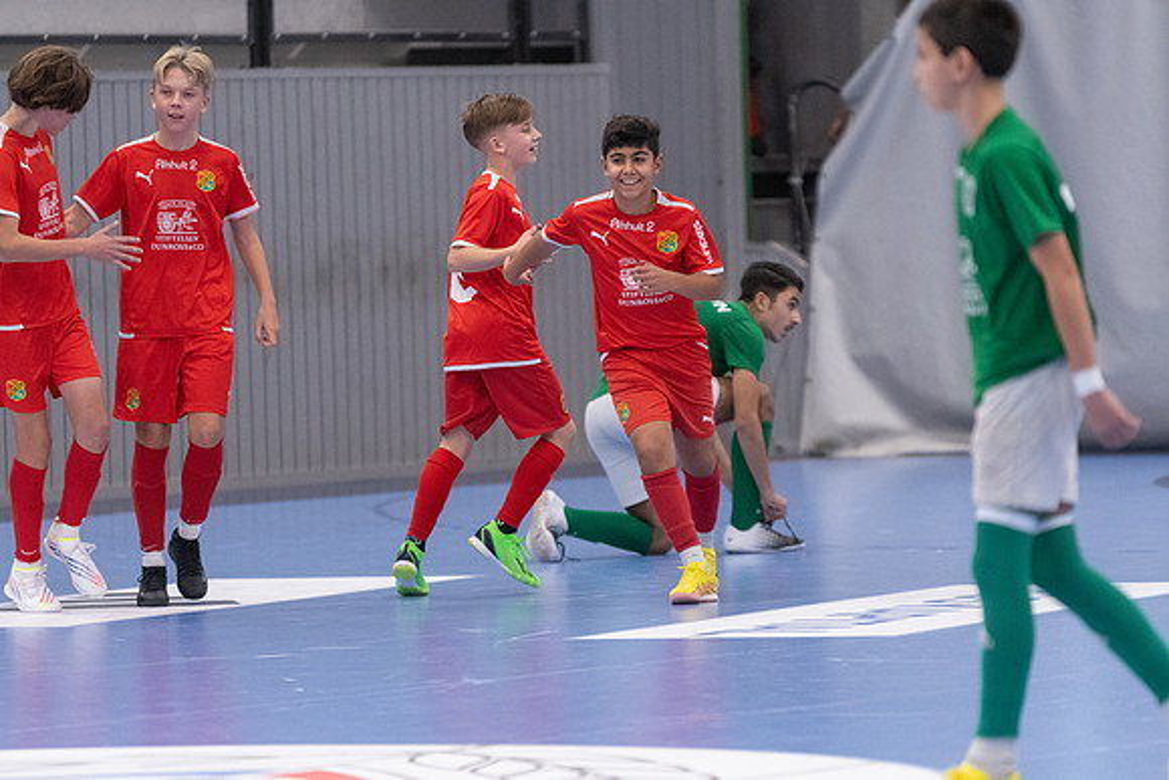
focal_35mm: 300
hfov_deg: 6.9
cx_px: 584
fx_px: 9743
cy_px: 390
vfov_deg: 4.6
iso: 6400
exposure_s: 1/400
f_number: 3.2
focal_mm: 200
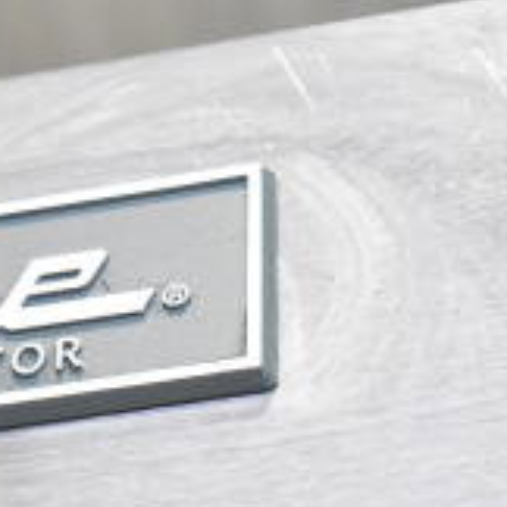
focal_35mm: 264
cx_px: -388
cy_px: 383
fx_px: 4368
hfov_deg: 6.5
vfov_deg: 6.6
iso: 3600
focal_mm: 55
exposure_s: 1/100
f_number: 5.6
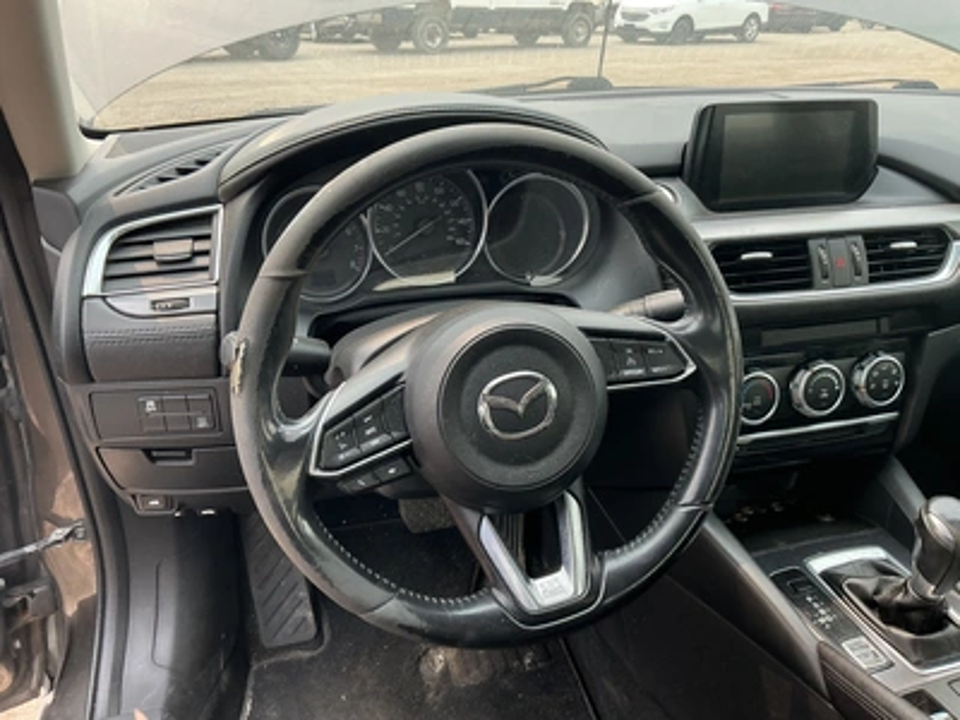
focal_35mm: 28
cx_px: 480
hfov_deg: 63.4
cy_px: 360
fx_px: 777
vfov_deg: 49.7
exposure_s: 1/169
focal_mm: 3
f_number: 1.8
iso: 25
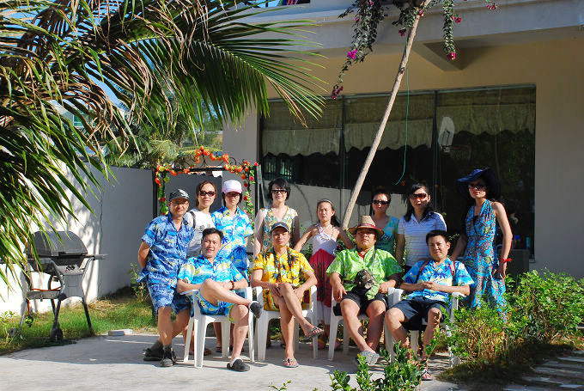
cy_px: 196
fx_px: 926
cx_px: 292
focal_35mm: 57
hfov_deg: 35.0
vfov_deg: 23.8
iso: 320
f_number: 11
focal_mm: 38
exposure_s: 1/250
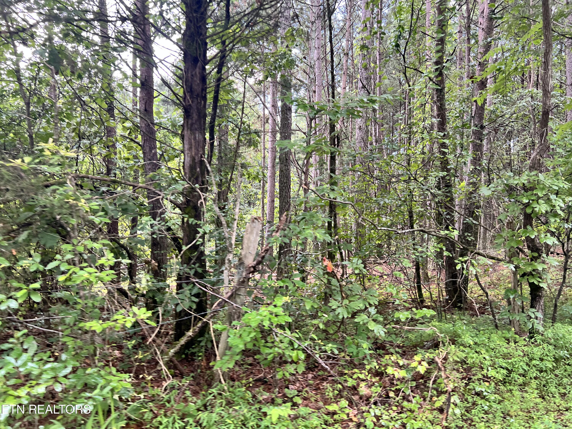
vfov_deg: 53.1
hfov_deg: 67.3
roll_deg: +1.1
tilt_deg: -0.5
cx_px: 286
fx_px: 430
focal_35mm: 26
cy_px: 214
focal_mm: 5.7
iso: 125
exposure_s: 1/104
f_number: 1.5
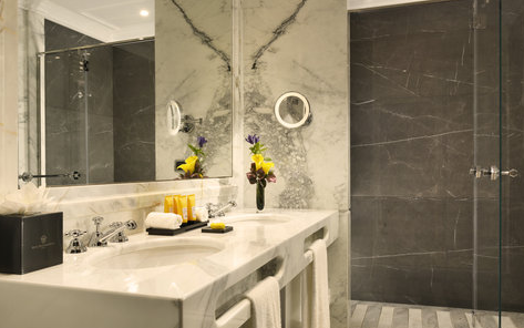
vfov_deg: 41.9
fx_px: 429
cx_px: 264
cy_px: 167
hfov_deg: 62.9
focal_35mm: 30
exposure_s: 1/250
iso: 200
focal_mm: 29
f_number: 13
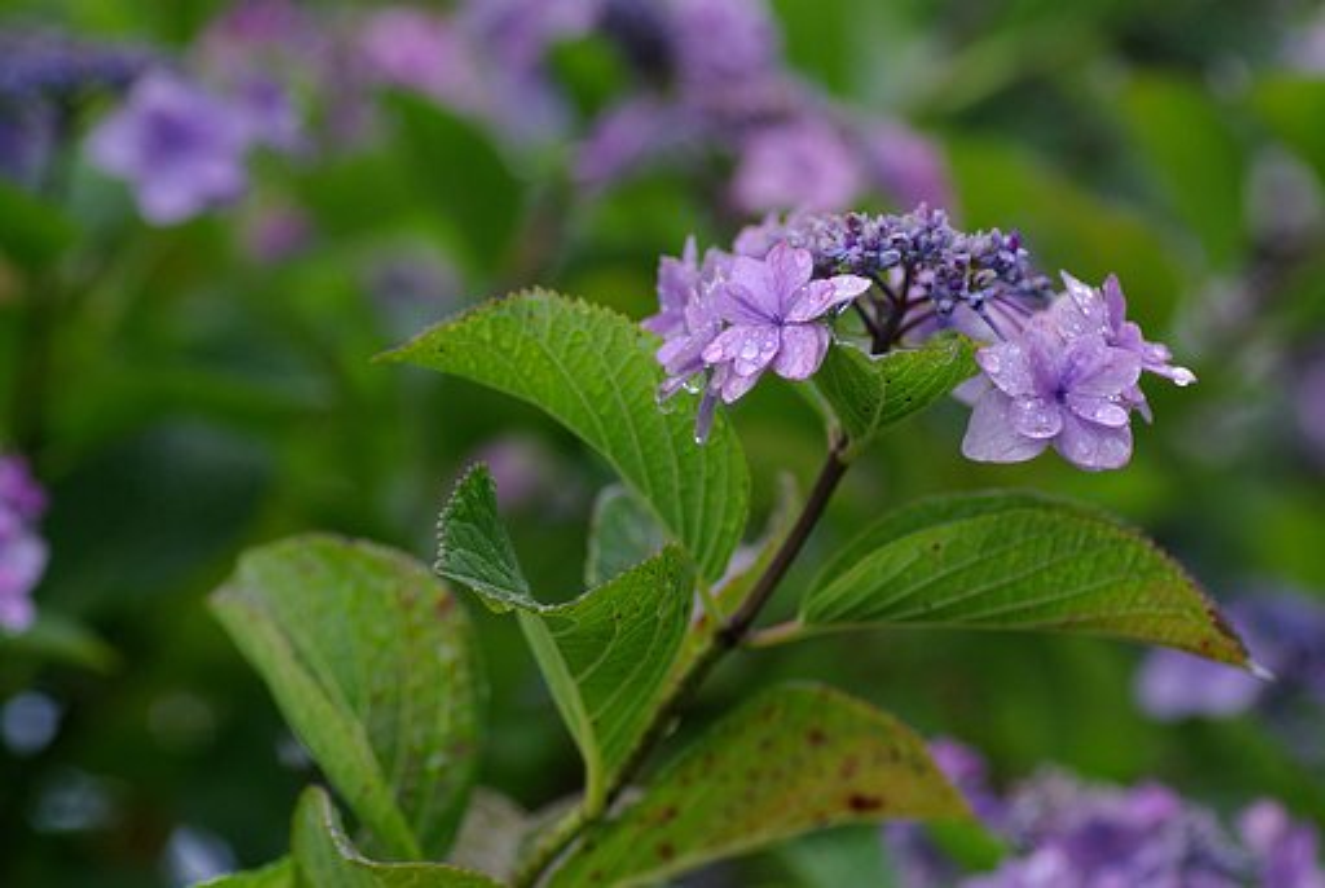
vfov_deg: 10.2
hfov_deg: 15.2
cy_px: 444
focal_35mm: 135
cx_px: 662
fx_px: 4976
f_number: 4
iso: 280
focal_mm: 90
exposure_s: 1/125
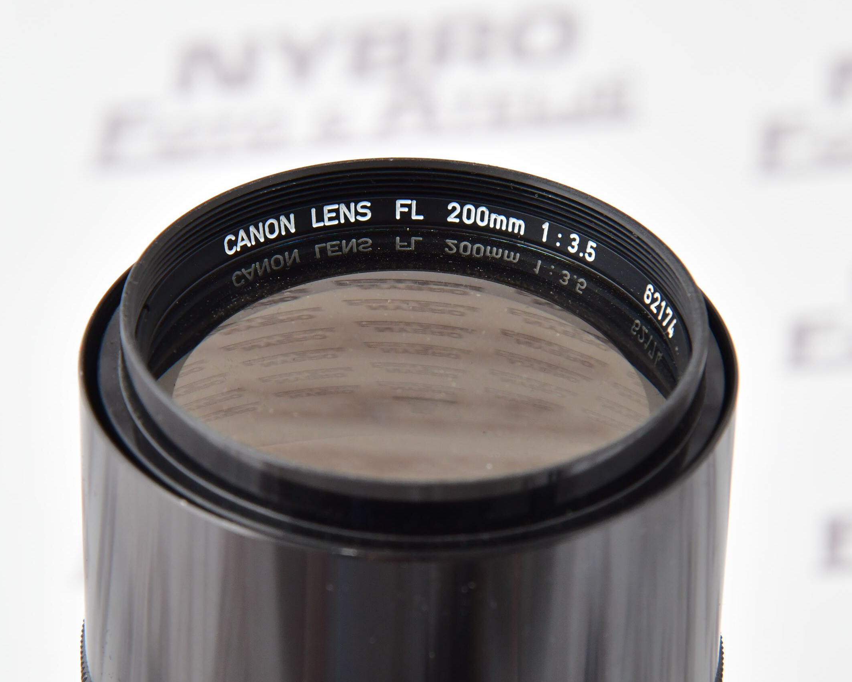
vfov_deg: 11.3
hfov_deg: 14.2
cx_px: 392
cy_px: 342
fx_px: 3429
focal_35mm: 136
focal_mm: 120
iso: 800
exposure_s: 1/160
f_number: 10
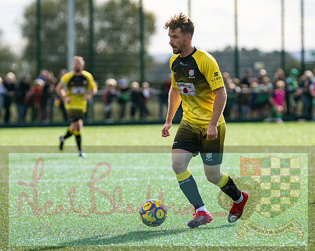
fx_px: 3367
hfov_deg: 5.4
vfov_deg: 4.3
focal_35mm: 361
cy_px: 125
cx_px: 171
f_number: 4
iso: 400
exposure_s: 1/3200
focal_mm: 210
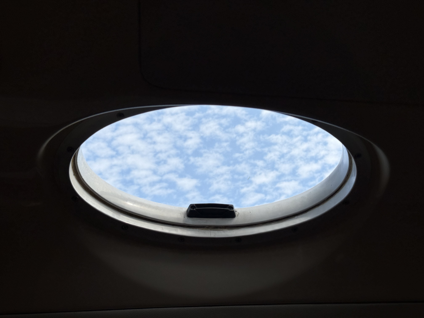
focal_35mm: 48
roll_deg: +0.2
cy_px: 159
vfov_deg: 30.3
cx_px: 212
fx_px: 588
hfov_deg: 39.7
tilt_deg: +33.8
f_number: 1.78
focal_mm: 6.76
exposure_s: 1/6536
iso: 100
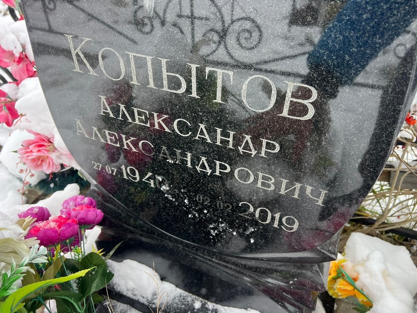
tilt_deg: -37.2
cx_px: 208
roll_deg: +0.4
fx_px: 313
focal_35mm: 26
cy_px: 156
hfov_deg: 67.3
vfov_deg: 53.1
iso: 80
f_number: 1.5
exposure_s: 1/121
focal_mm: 5.7
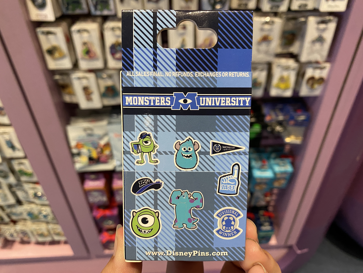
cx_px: 182
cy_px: 136
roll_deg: +1.0
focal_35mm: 26
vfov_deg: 53.1
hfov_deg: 67.3
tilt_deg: -38.2
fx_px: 273
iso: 320
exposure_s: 1/60
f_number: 1.8
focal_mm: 4.25
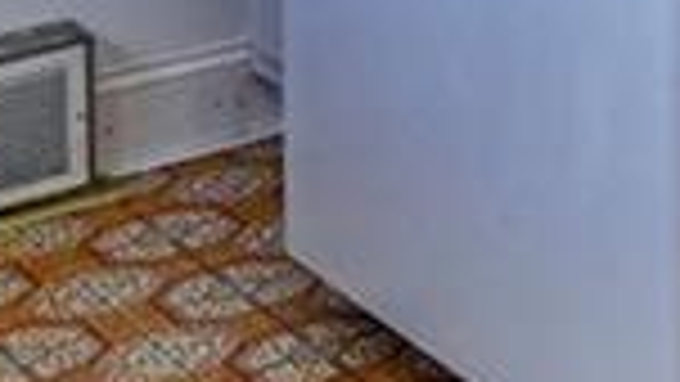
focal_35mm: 114
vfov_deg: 9.0
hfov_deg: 14.7
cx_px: 1446
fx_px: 2056
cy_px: -694
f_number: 9
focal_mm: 16
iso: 1600
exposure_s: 1/320
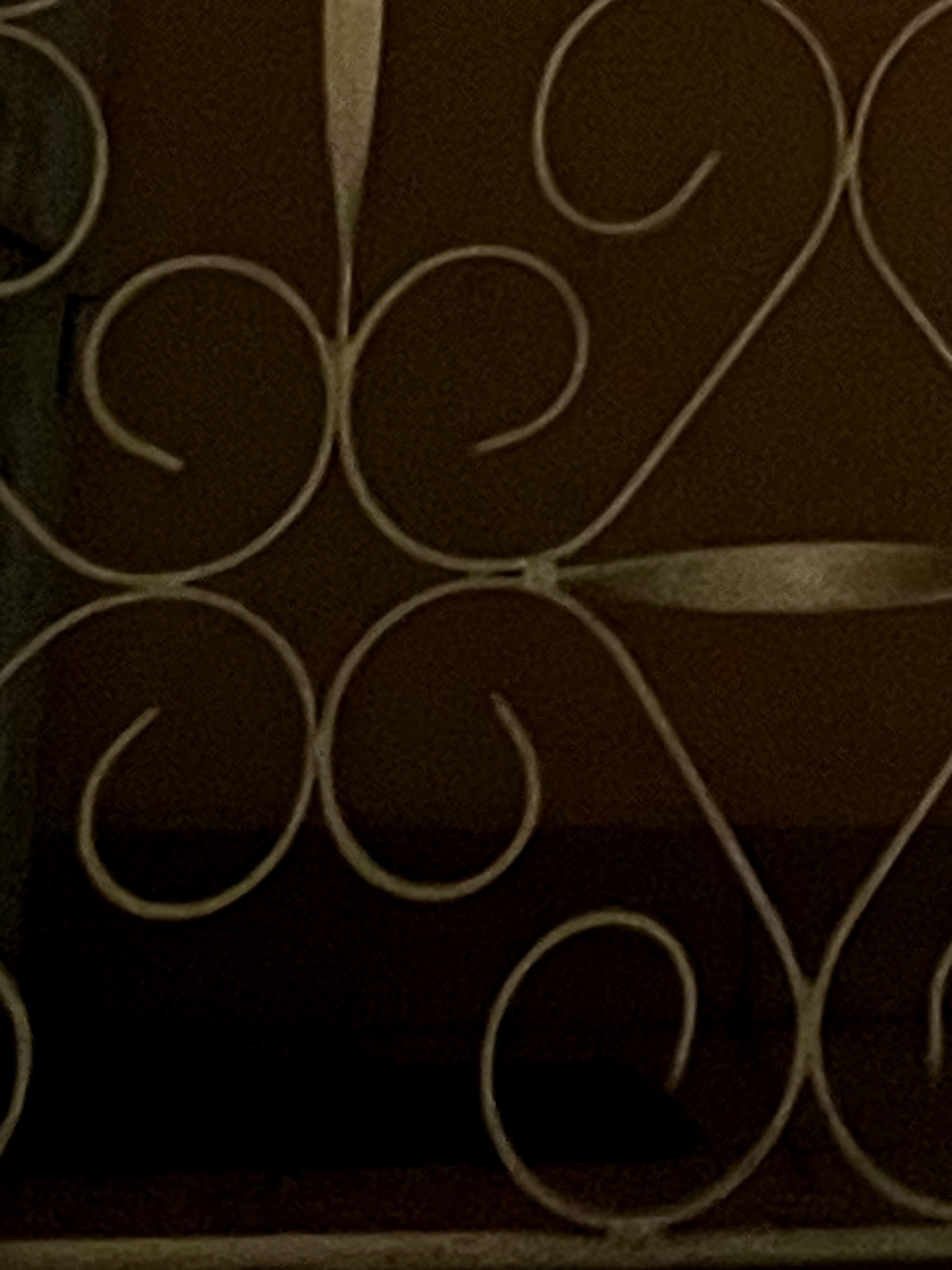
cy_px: -2323
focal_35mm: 163
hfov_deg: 8.7
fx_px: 5979
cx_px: 1706
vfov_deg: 9.8
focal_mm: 5.7
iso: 800
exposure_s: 1/30
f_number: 1.5
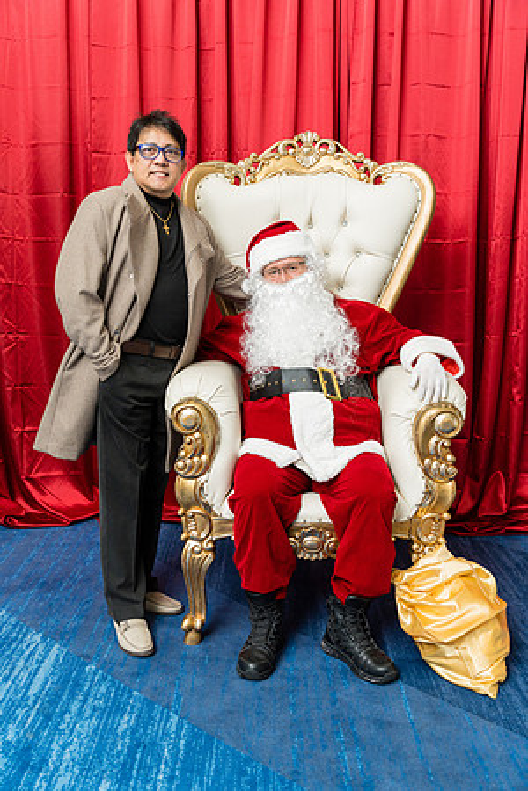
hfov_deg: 36.9
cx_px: 264
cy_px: 396
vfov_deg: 53.1
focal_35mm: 36
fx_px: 792
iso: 1000
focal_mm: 36
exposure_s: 1/250
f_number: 4
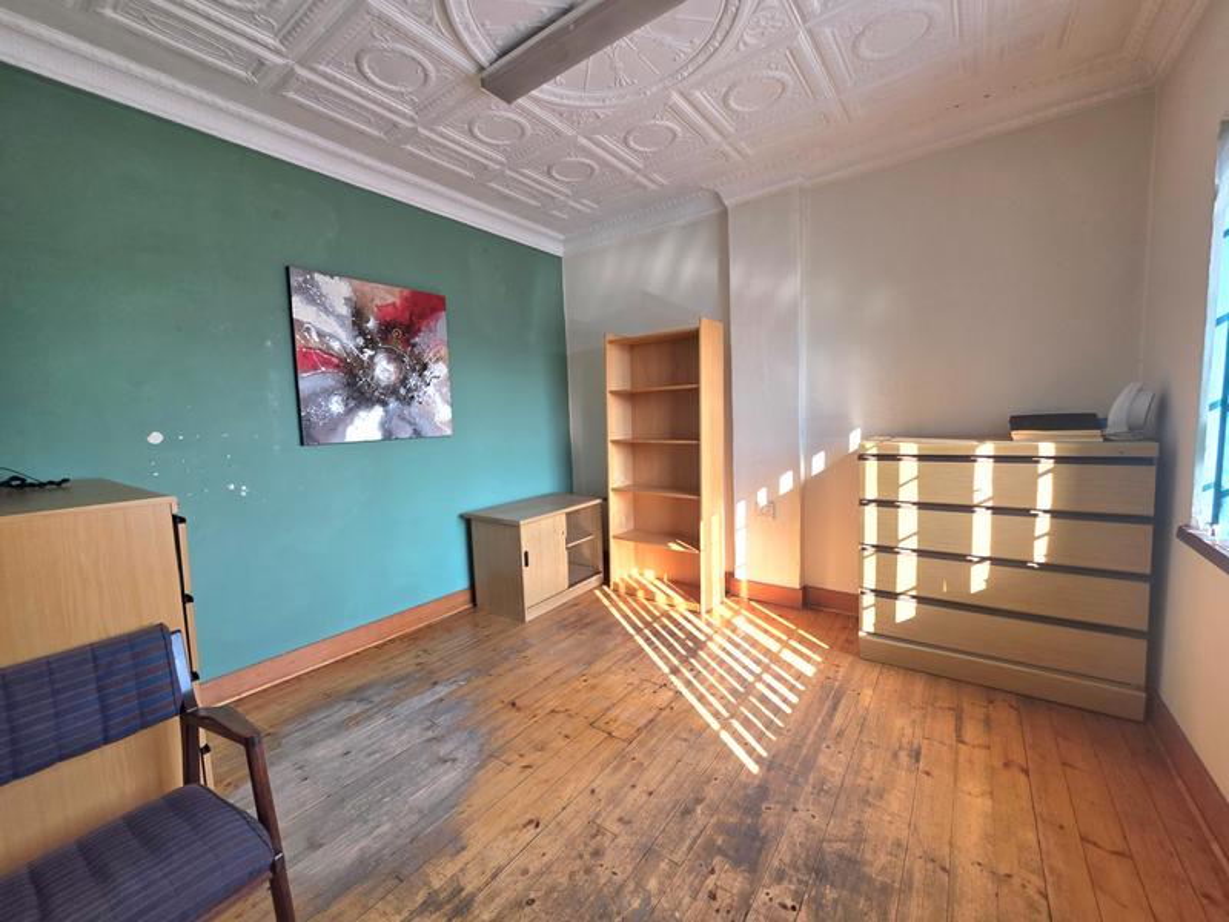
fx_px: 462
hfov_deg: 106.2
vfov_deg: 89.9
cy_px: 461
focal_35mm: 13
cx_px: 614
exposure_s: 1/101
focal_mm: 2.2
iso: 40
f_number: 1.9
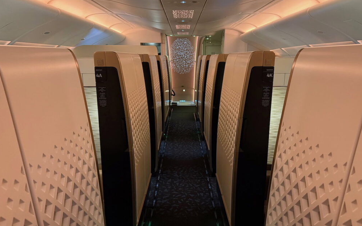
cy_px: 115
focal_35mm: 26
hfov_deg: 70.4
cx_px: 181
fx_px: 256
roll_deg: -0.5
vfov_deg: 47.6
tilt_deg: -12.2
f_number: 1.78
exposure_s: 1/37
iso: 800
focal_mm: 6.76
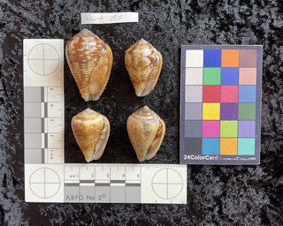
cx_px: 135
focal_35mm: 31
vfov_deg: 47.1
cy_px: 115
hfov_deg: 57.2
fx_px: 260
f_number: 1.8
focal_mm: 3
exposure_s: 1/120
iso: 64
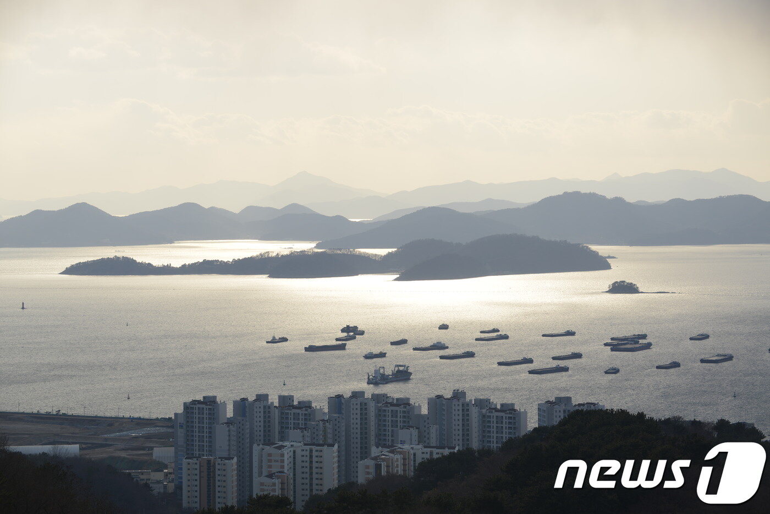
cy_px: 257
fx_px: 2481
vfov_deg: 11.8
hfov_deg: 17.6
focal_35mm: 116
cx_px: 385
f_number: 9
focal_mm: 116
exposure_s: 1/400
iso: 100
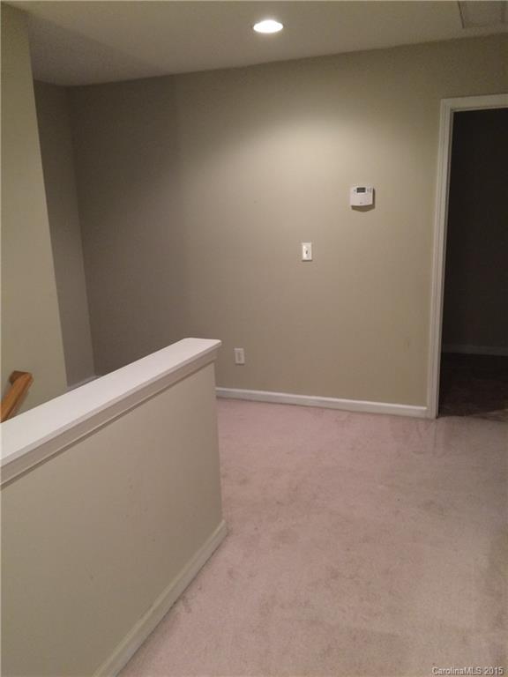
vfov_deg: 61.7
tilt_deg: -12.1
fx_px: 567
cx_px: 254
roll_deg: +0.8
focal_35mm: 29
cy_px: 338
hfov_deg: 48.2
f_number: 2.2
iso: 200
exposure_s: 1/30
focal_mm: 4.15
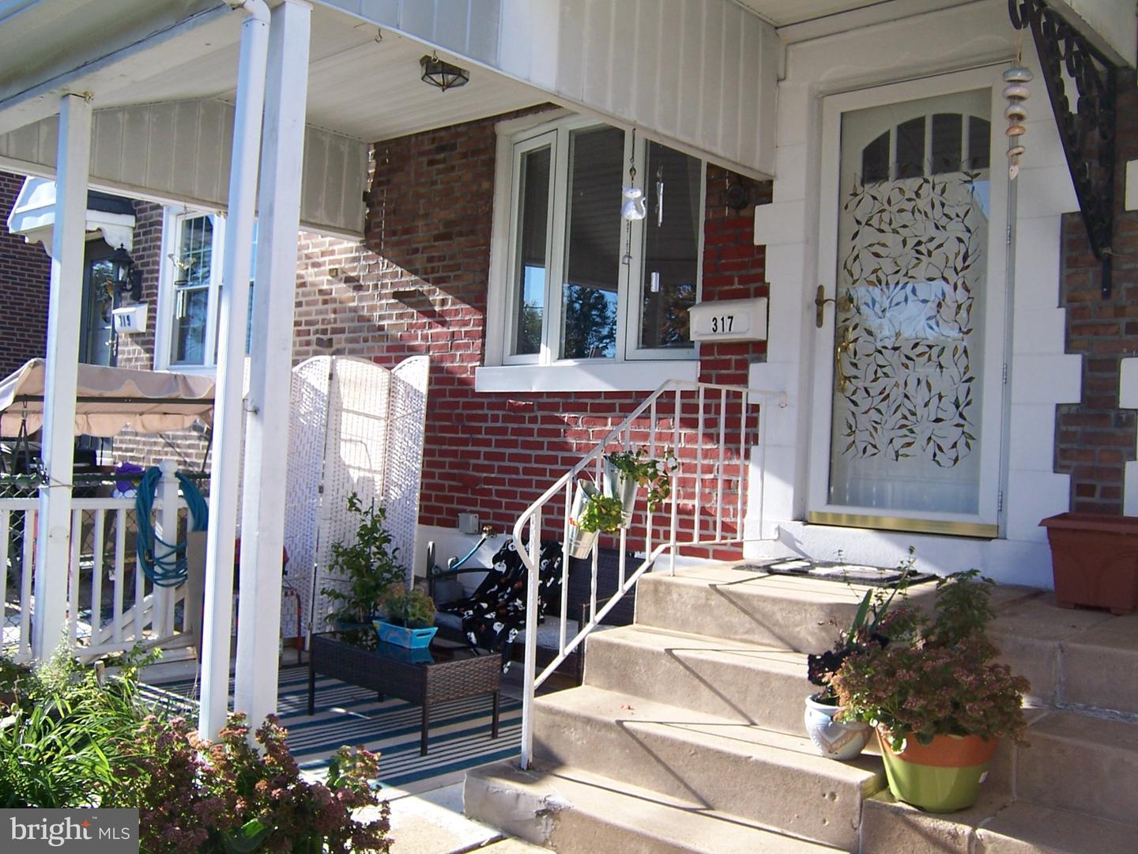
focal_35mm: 33
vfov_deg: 42.9
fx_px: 1085
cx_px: 569
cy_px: 427
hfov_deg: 55.4
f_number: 3.4
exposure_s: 1/250
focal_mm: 5.5
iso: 80
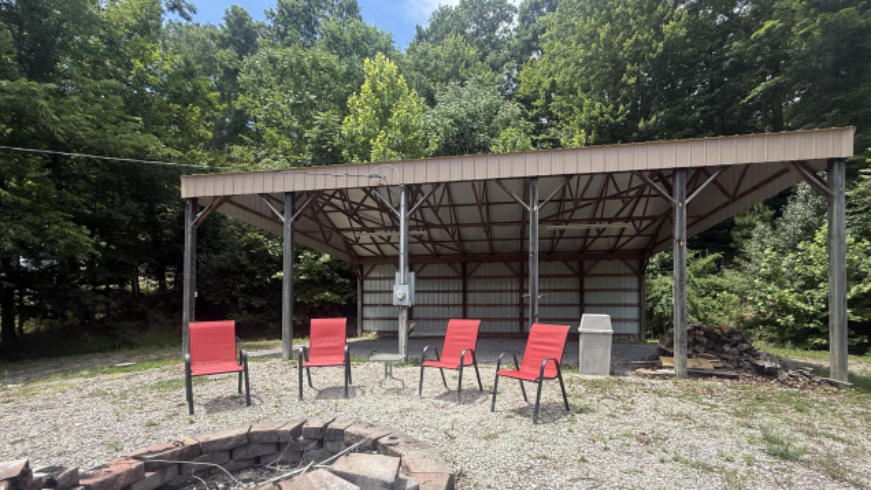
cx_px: 454
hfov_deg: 99.3
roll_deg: -1.1
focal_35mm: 16
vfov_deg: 65.7
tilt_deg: +2.2
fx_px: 370
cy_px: 318
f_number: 2.2
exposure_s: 1/928
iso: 50
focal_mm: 2.22
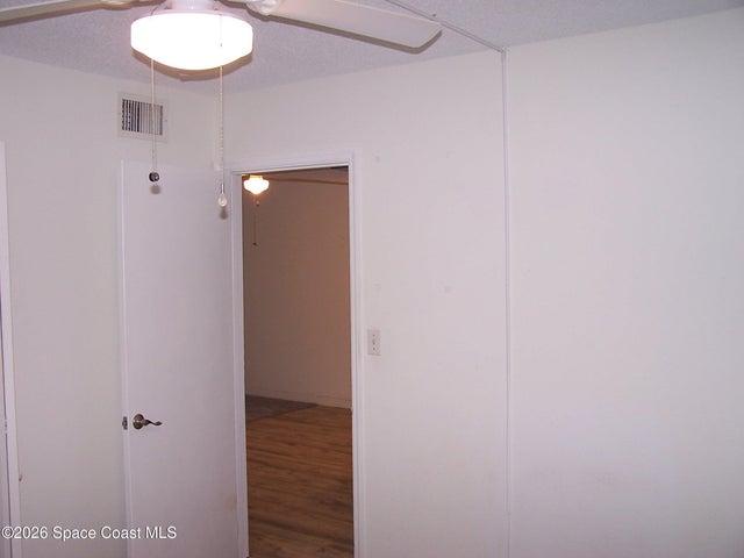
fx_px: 817
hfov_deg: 49.0
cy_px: 279
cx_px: 372
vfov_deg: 37.7
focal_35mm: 38
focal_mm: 6.3
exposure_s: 1/60
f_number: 2.8
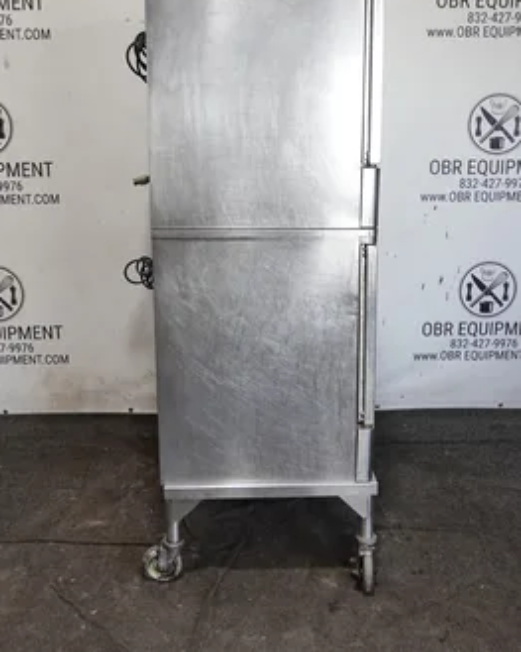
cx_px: 259
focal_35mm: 40
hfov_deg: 37.3
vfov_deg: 45.6
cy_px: 273
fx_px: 771
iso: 400
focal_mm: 13.03
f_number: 3.5
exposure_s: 1/40
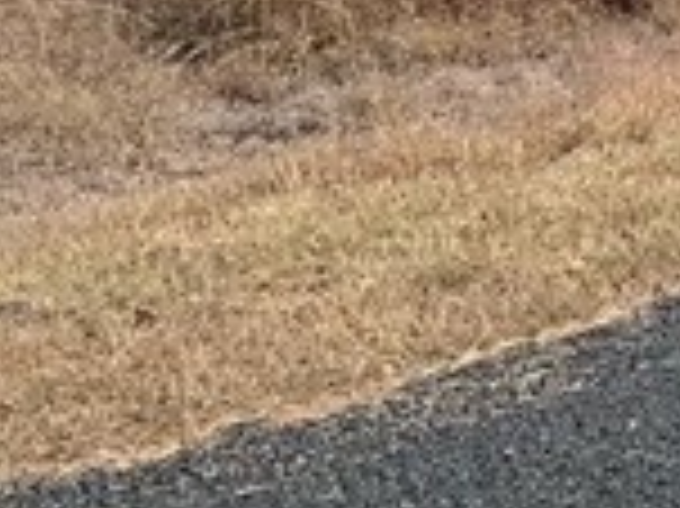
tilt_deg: +0.9
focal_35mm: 176
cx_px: 1000
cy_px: -616
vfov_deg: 7.9
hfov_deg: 10.9
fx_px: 3455
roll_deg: +3.1
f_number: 1.8
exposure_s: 1/3086
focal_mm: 4.25
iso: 25
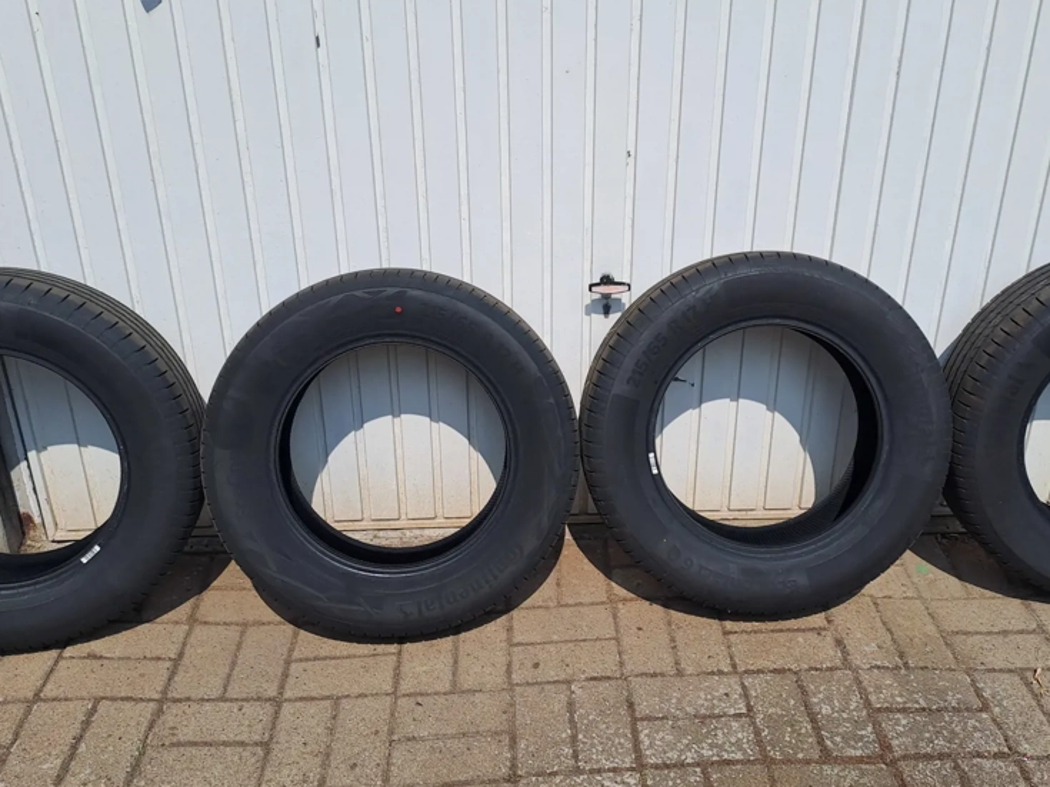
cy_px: 380
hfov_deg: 53.9
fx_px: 1031
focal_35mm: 34
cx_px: 554
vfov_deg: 41.8
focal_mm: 4.65
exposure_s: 1/2179
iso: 32
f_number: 1.8
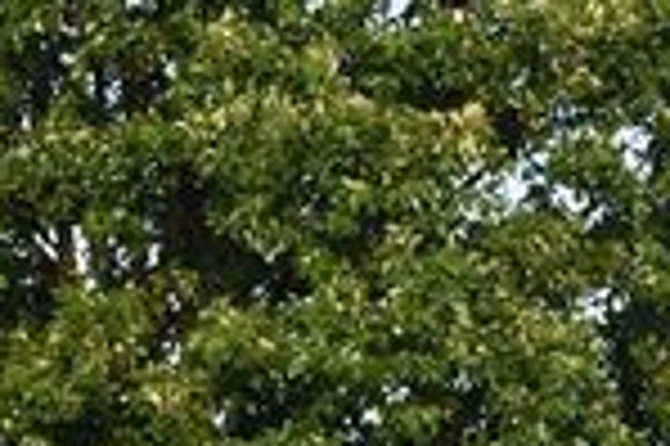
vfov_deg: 5.2
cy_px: 872
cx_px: 513
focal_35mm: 258
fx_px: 4796
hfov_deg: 8.0
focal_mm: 40
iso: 200
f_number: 5.6
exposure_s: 1/250
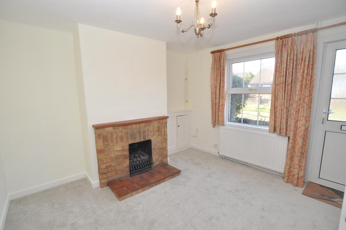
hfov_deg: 95.1
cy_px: 115
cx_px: 173
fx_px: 158
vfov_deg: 71.9
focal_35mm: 16
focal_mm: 11
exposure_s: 1/100
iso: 400
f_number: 5
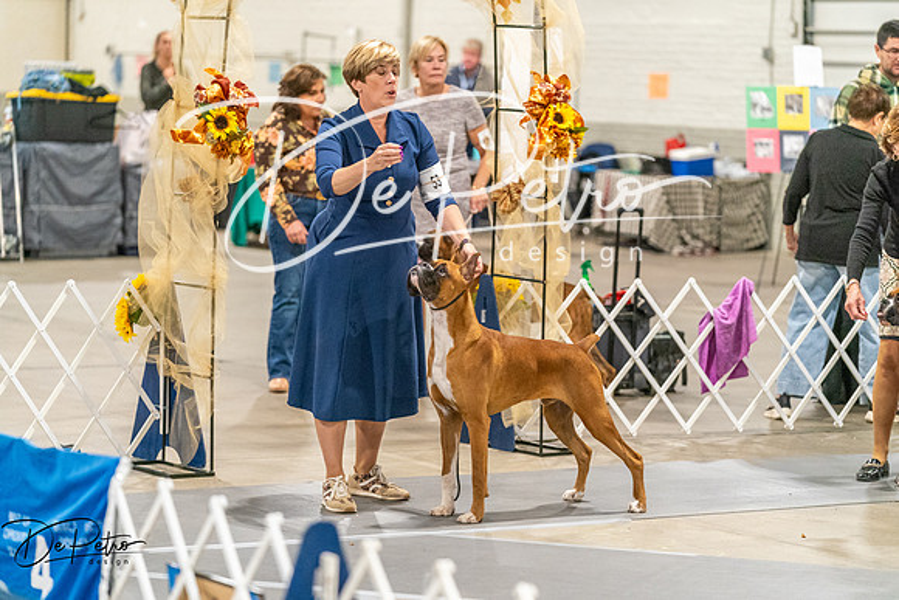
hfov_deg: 16.0
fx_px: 3197
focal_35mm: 128
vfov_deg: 10.7
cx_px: 450
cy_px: 300
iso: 6400
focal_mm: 128
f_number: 3.2
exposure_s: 1/250
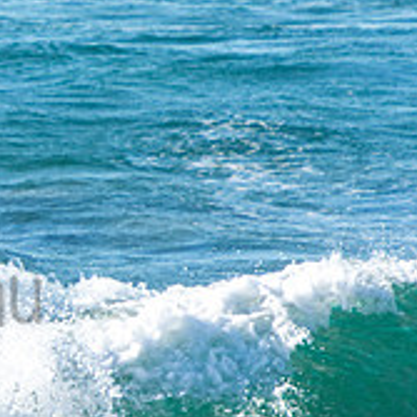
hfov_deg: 1.5
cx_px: -222
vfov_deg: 1.5
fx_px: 16259
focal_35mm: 1193
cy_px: 266
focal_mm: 270
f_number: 5.6
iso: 400
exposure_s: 1/1250
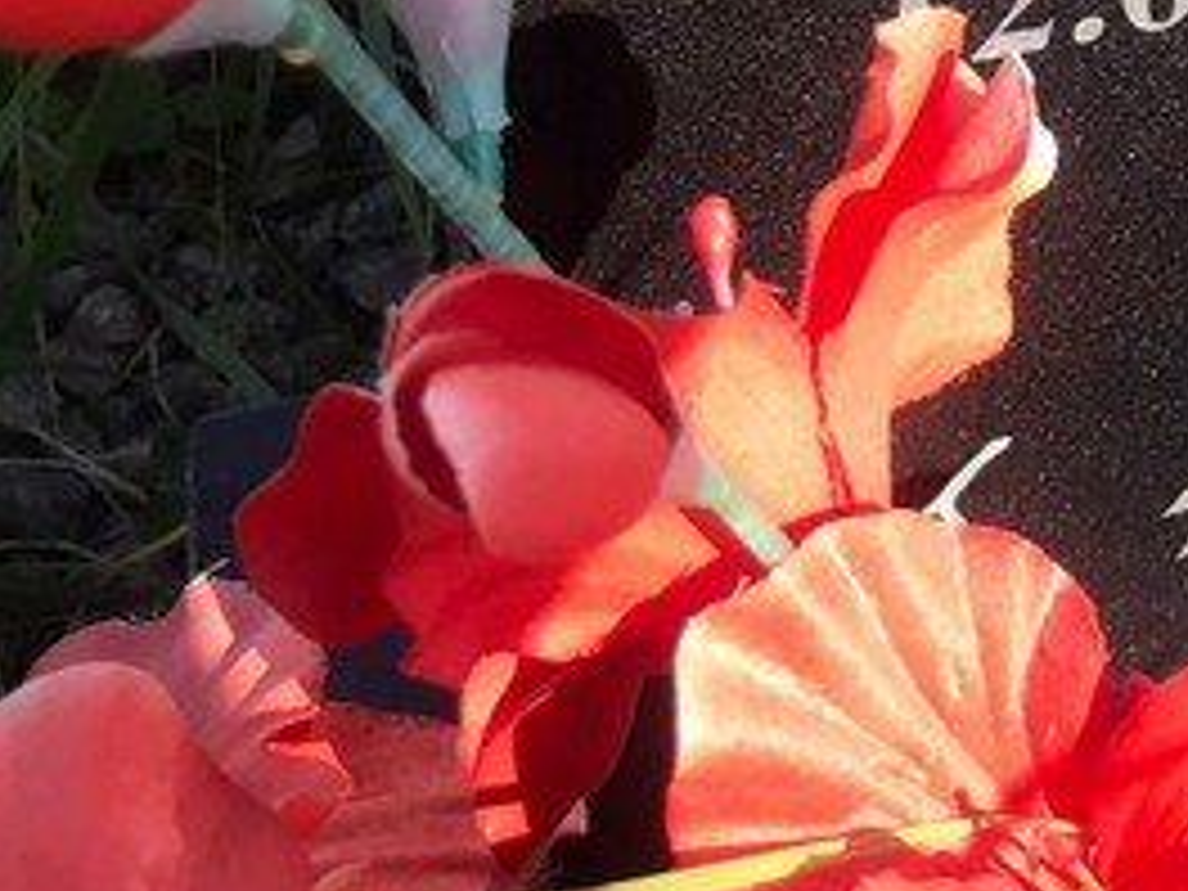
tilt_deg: -34.6
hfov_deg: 20.5
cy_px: -310
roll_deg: -8.4
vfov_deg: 16.3
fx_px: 2917
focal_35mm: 85
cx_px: 1647
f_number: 1.8
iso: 20
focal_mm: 3.99
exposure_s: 1/748
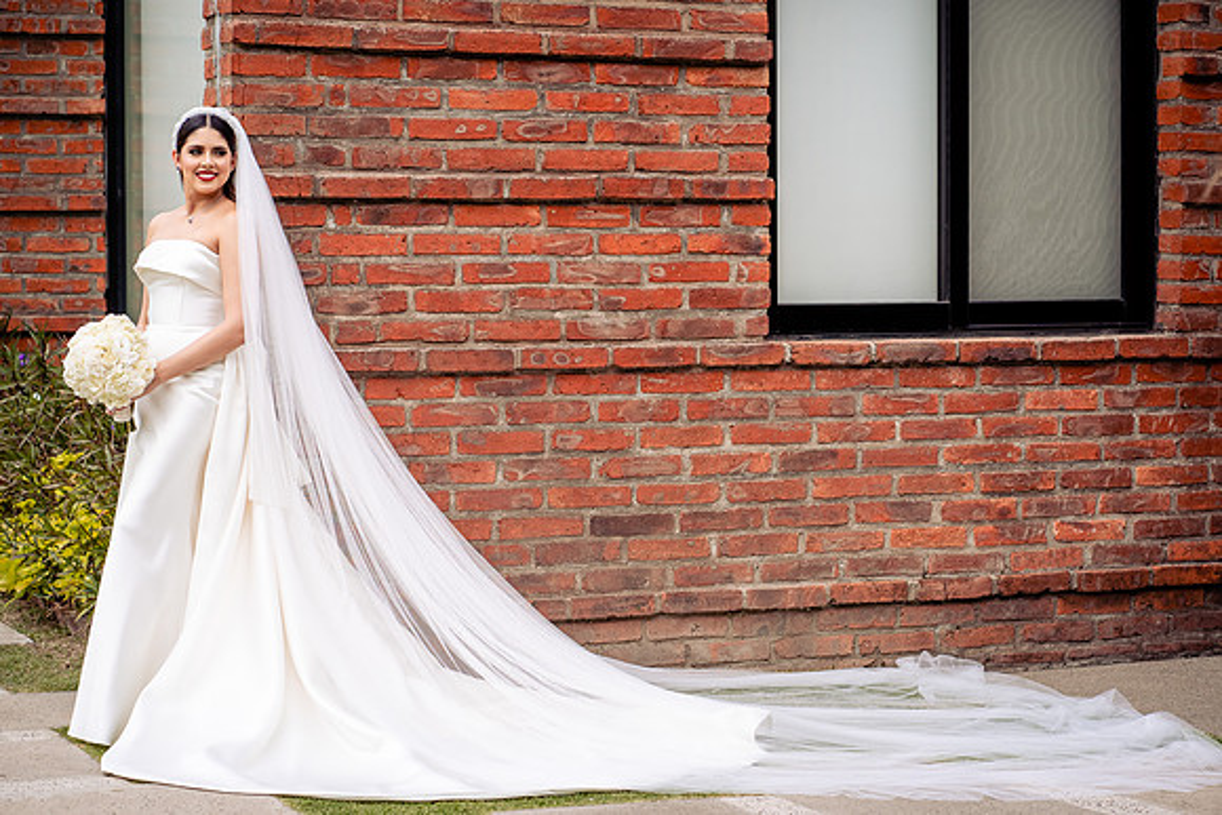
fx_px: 2886
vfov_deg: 16.1
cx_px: 611
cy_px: 408
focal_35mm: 85
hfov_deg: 23.9
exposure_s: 1/1000
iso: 640
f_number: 4
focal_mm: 85
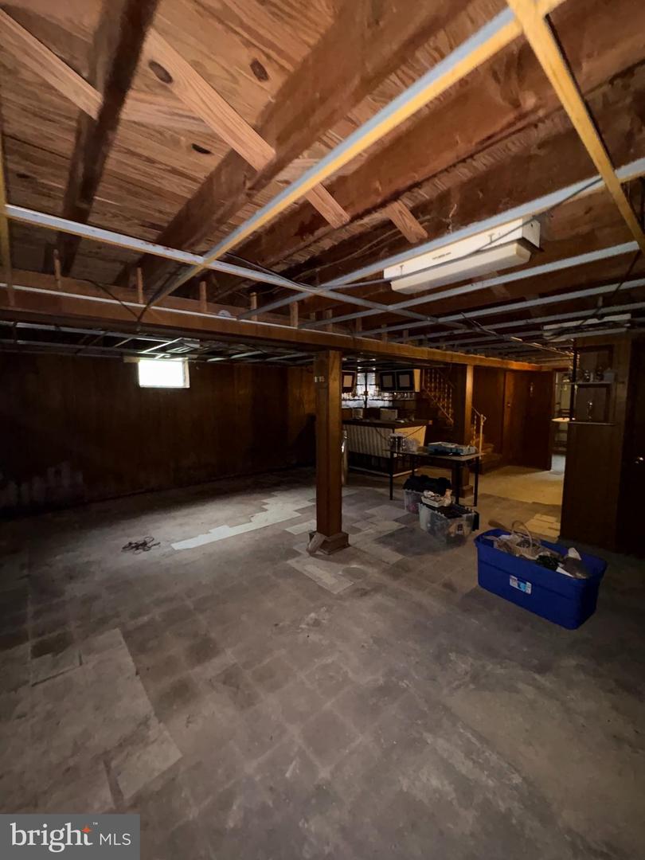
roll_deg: -0.9
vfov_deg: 102.1
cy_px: 430
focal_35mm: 14
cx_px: 322
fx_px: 348
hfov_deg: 85.7
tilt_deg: -3.8
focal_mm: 2.22
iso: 400
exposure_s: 1/16
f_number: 2.2
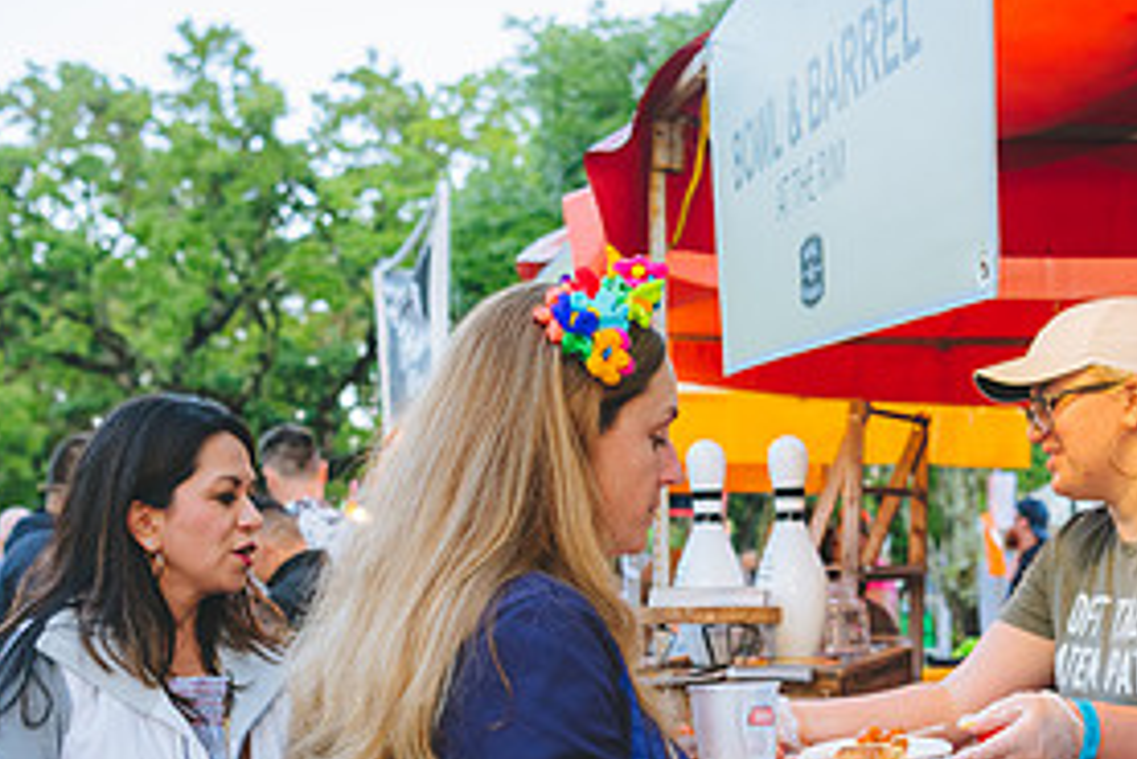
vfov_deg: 20.1
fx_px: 2117
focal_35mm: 67
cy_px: 605
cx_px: 768
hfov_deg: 29.8
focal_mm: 32
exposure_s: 1/160
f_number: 3.5
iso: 400
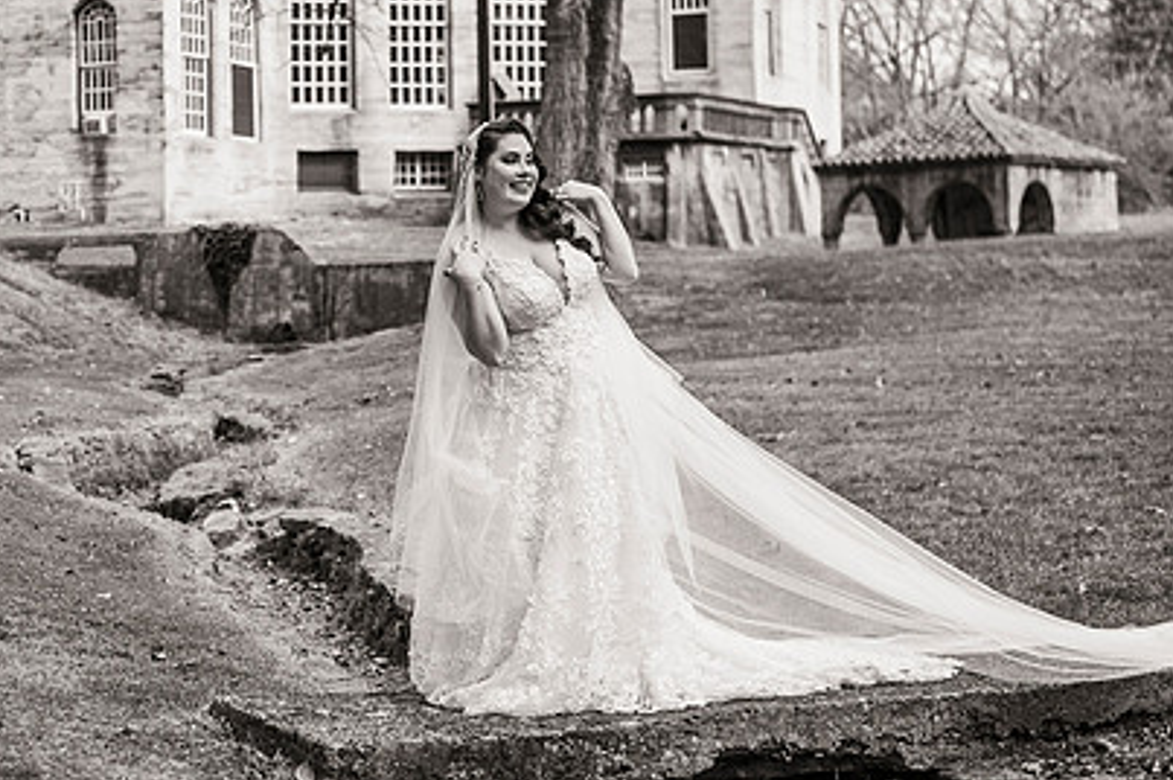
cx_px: 343
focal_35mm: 72
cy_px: 309
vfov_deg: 18.9
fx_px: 2344
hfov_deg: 27.8
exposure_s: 1/5000
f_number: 2.8
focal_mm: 50
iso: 400
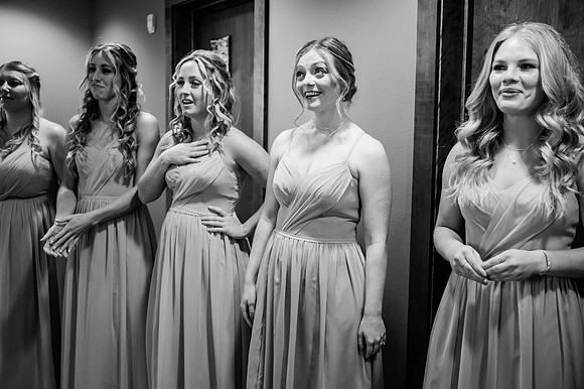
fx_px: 616
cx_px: 292
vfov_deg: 35.0
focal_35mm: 38
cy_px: 194
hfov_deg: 50.7
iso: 1000
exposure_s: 1/200
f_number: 2.8
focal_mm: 38
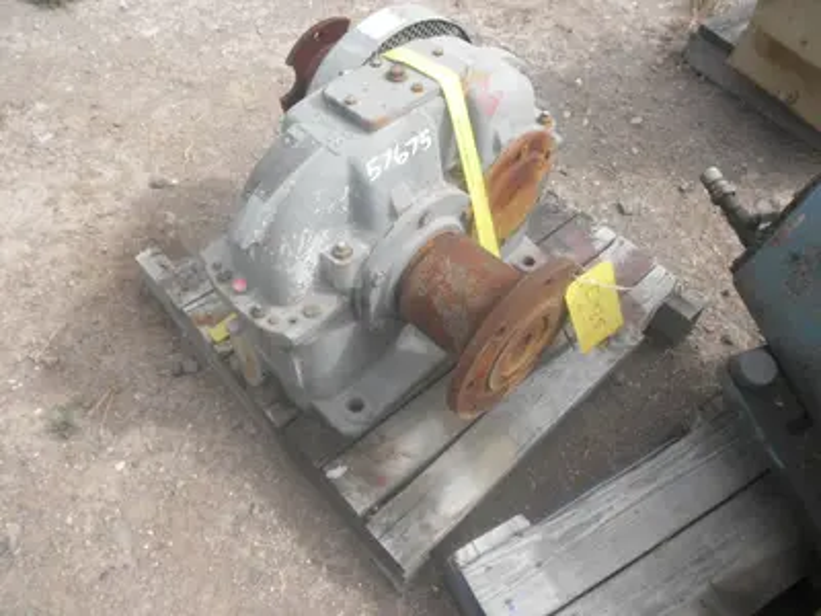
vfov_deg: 49.7
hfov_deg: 63.4
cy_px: 308
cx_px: 410
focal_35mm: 28
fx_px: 664
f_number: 8.5
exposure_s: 1/50
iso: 64
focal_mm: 5
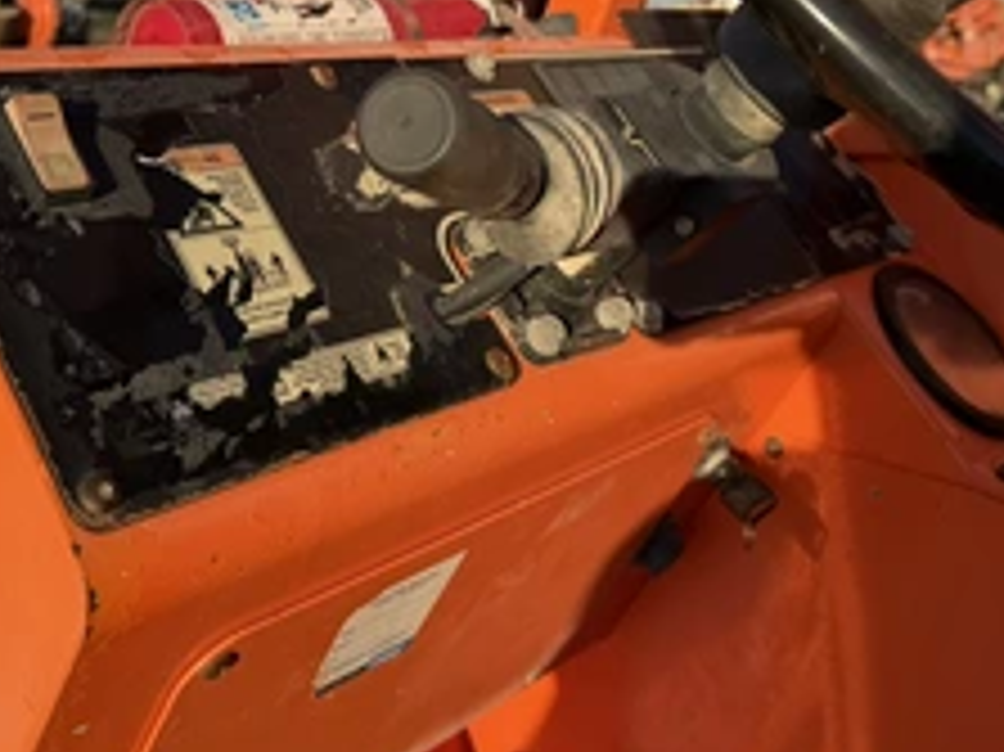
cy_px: 158
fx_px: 1246
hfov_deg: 43.8
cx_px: 432
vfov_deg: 32.7
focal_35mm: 43
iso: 80
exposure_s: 1/2611
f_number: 1.78
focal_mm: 6.76
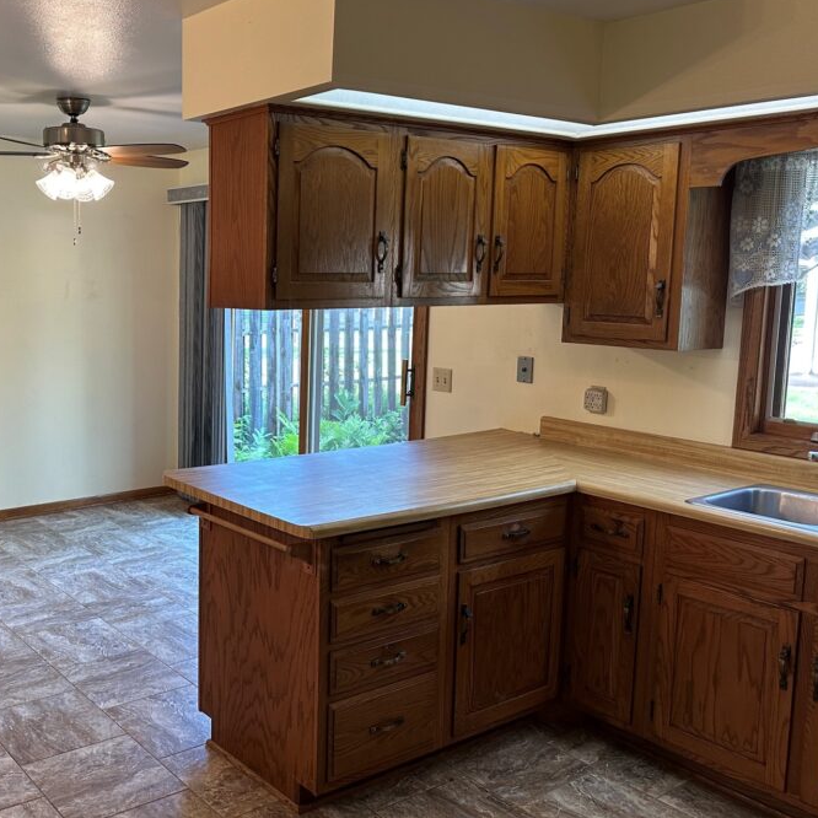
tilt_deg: -5.9
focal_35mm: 34
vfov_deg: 48.4
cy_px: 367
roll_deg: -1.2
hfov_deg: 46.4
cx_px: 189
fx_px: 909
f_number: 1.78
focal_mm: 6.86
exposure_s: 1/120
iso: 160
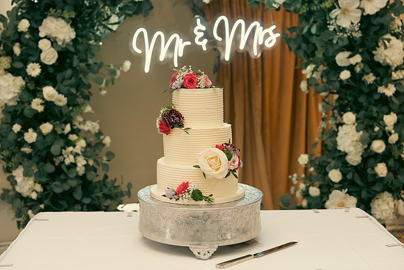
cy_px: 135
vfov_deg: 25.5
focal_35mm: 53
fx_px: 595
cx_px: 202
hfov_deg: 37.5
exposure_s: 1/160
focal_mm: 53
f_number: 3.5
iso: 1250
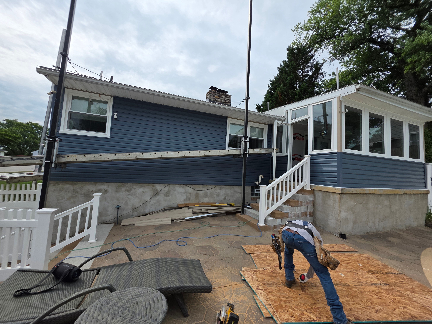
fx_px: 162
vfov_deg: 89.9
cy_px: 162
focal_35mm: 13
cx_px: 216
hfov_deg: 106.2
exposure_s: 1/2043
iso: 40
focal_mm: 2.2
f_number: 1.9
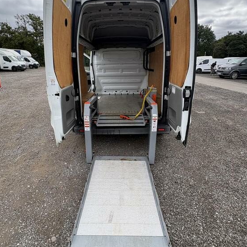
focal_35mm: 20
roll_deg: -3.1
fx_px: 161
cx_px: 120
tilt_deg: -17.7
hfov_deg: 74.8
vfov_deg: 74.7
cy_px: 115
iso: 40
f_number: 2.2
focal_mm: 2.22
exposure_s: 1/473
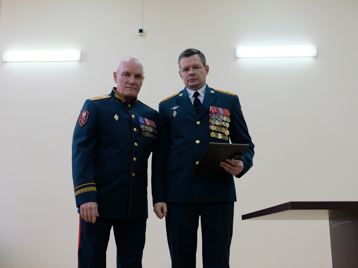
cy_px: 134
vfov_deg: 32.9
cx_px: 161
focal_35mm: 44
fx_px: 455
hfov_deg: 42.9
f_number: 3.2
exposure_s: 1/110
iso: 800
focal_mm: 26.5
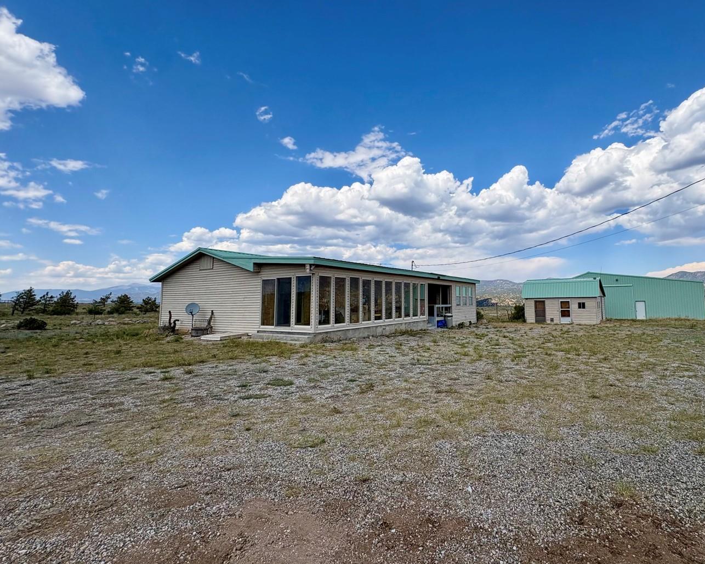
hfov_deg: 88.3
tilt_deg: +5.3
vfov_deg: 76.9
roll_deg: +1.1
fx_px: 355
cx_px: 430
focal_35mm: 17
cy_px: 267
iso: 50
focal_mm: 2.22
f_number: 2.2
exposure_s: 1/2874
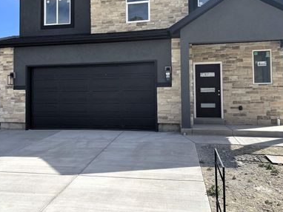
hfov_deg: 53.6
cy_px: 87
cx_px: 115
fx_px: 278
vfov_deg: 41.7
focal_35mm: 34
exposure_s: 1/2193
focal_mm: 5.96
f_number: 1.6
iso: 50
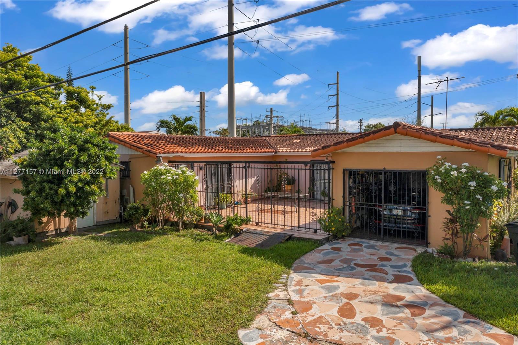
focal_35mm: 28
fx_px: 403
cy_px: 172
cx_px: 259
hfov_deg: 65.5
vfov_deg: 46.4
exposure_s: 1/200
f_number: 5
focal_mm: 10.26
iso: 200
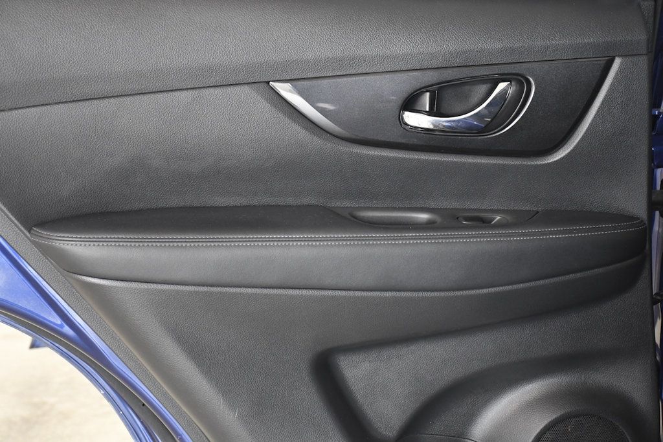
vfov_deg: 20.3
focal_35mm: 67
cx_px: 332
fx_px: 1234
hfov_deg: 30.1
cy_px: 221
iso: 2500
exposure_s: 1/250
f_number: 4.5
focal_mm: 45
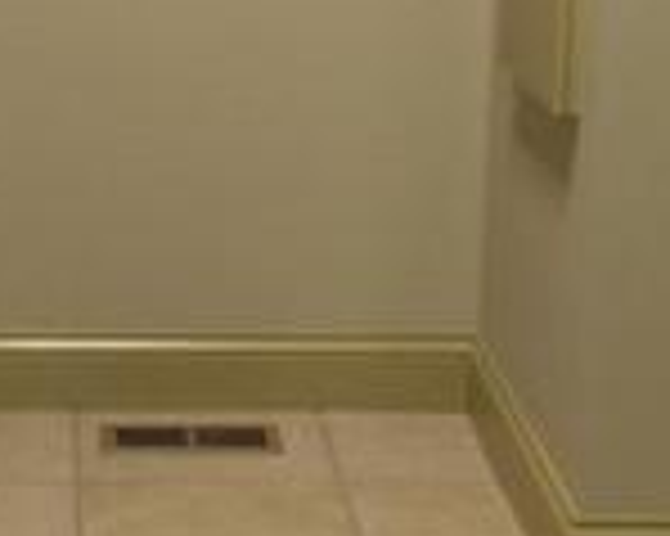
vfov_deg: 11.1
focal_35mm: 138
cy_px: 54
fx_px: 2735
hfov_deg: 14.0
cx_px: 259
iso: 160
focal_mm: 4.13
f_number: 2.4
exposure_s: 1/20
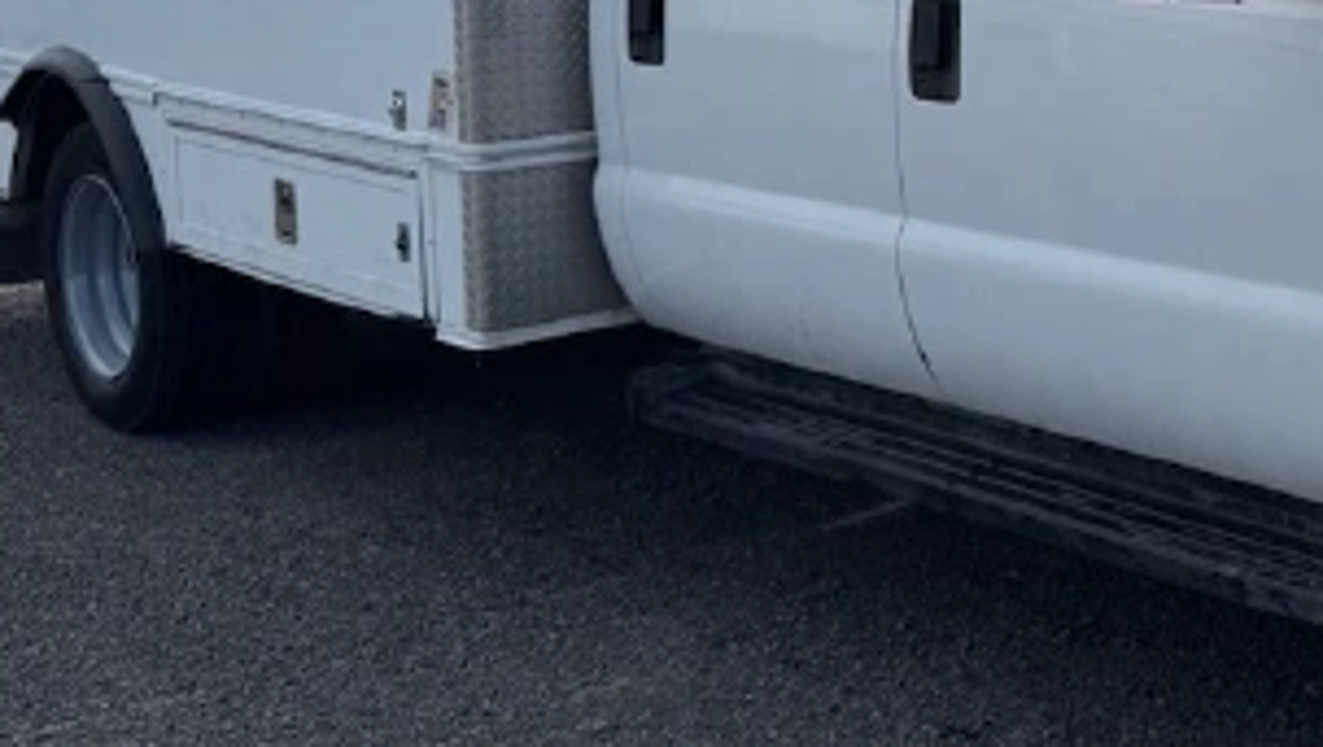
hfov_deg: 28.0
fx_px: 2422
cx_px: 1441
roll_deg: +0.2
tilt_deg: -4.4
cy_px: 22
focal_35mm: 69
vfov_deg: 17.2
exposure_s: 1/7092
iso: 80
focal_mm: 6.76
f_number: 1.78
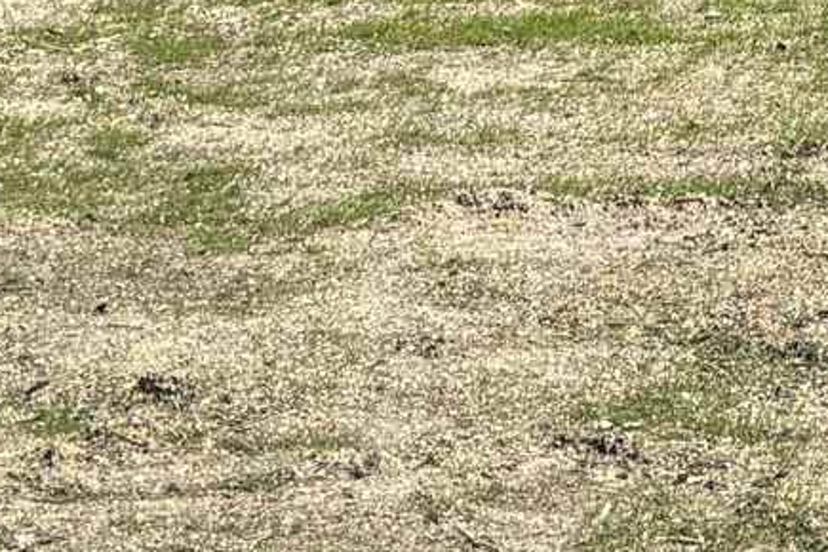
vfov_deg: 6.6
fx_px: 4393
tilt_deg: +2.7
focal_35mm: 191
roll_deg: -0.9
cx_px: 1192
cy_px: -1074
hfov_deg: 10.4
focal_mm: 5.96
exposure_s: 1/1812
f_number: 1.6
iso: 50
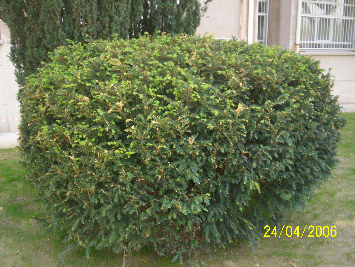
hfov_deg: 51.4
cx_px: 178
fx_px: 369
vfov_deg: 39.7
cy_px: 134
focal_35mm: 36
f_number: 4.5
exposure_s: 1/64
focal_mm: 5.9
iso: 140
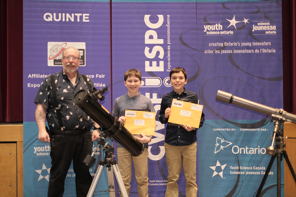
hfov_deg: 37.5
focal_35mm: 53
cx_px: 148
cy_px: 98
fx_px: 436
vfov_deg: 25.5
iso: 640
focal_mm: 35
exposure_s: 1/60
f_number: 1.4
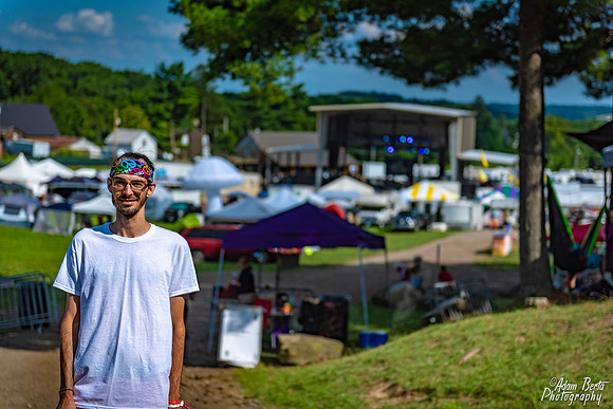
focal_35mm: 70
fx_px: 1192
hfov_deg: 28.8
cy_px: 204
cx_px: 306
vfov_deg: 19.5
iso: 100
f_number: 2.8
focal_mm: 70
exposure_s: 1/2000
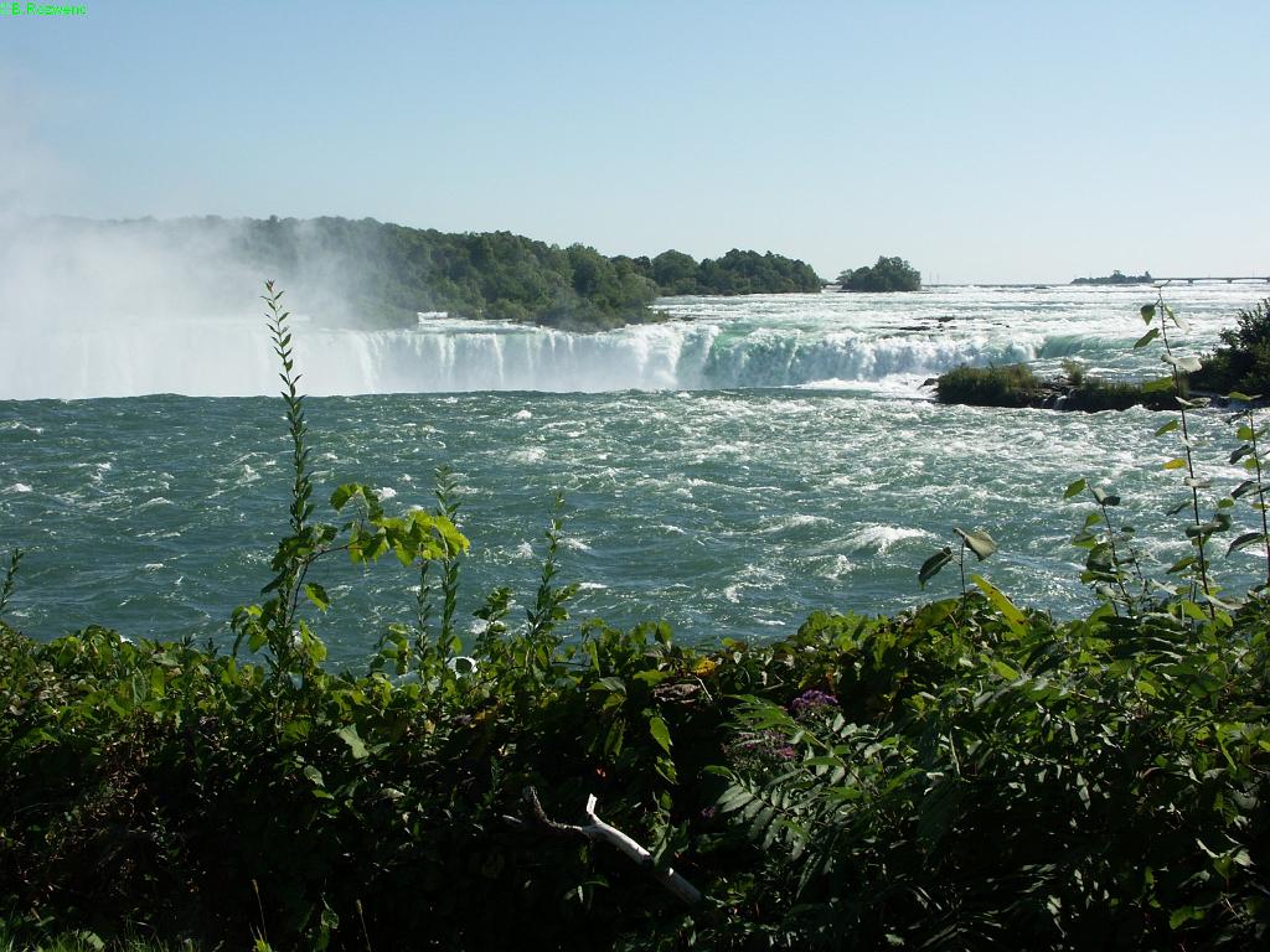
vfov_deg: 32.9
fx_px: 1614
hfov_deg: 42.9
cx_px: 635
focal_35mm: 44
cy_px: 476
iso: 64
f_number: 8
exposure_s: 1/250
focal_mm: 11.41
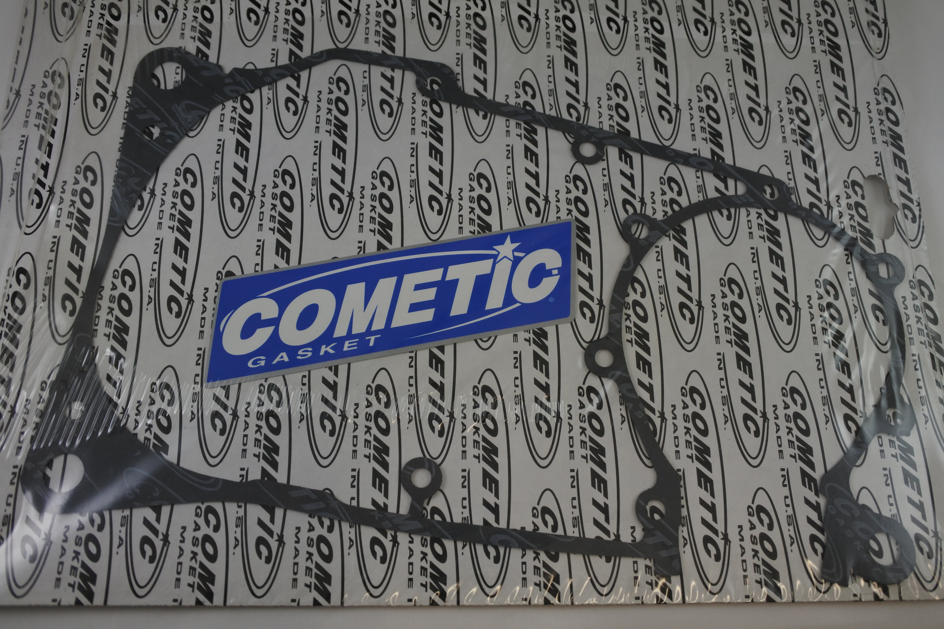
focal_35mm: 32
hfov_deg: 58.7
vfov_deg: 41.1
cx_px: 472
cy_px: 314
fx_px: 839
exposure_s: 1/200
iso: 200
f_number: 3.8
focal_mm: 12.1
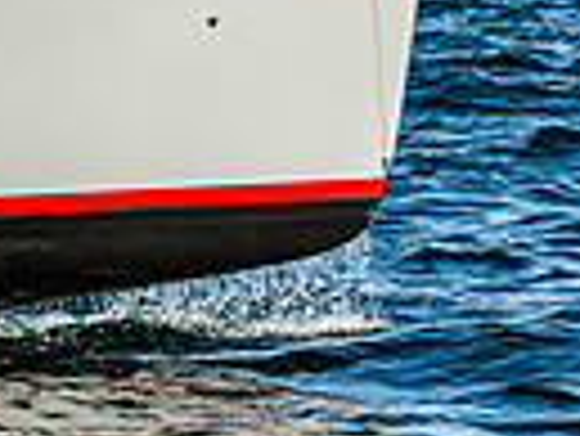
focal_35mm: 455
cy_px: -88
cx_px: -550
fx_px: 7631
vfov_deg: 3.3
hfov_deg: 4.3
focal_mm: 86
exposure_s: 1/1000
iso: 100
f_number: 6.3
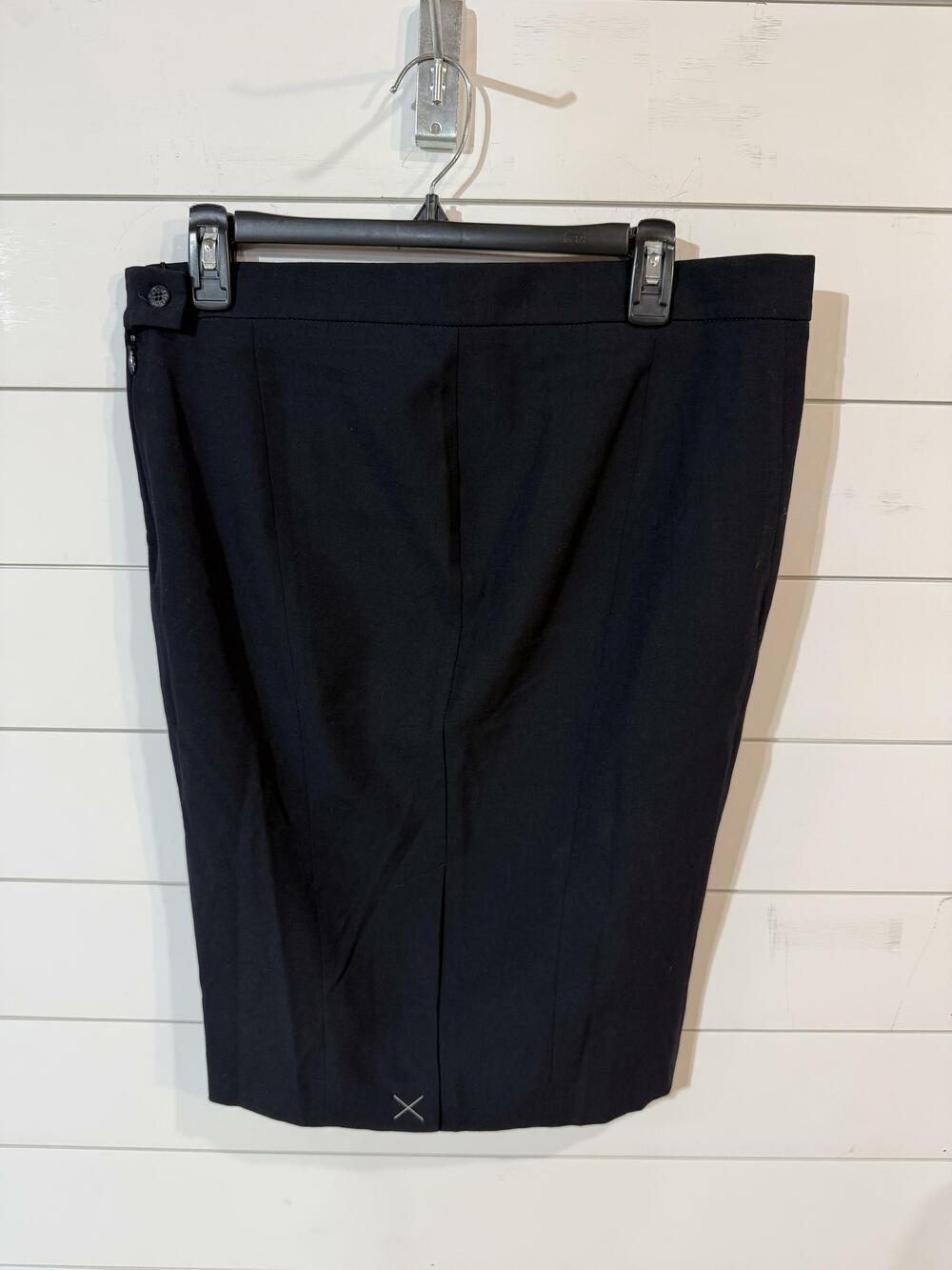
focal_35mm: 24
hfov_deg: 56.8
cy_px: 635
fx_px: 880
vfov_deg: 71.6
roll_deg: -0.3
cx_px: 476
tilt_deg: -12.2
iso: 160
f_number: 1.78
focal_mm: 6.76
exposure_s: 1/60
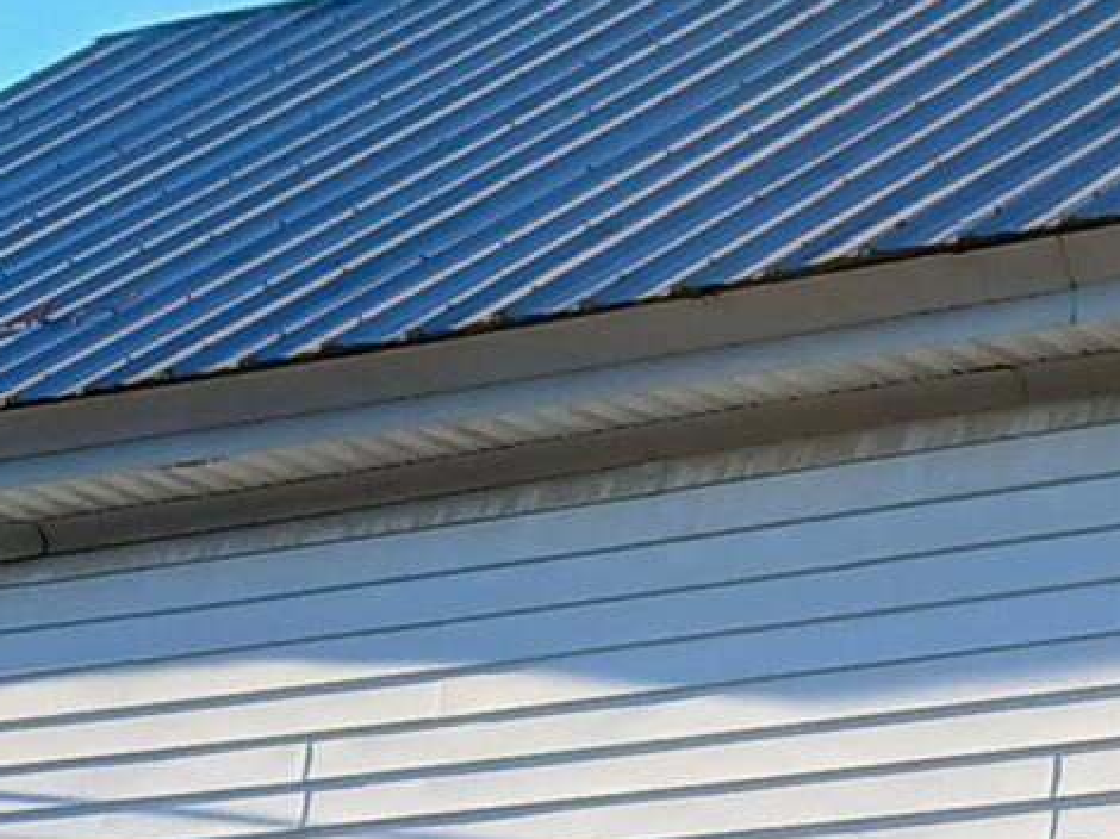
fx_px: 5368
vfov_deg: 8.5
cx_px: 1096
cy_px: 1680
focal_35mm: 166
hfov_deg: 11.8
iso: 20
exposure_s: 1/159
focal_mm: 3.98
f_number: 1.8
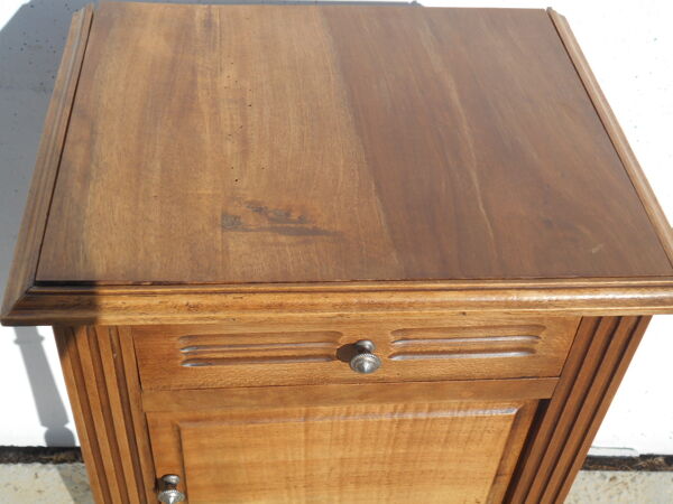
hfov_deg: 42.9
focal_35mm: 44
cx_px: 336
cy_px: 252
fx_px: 855
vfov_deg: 32.9
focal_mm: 7.7
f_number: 4.2
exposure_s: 1/640
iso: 80
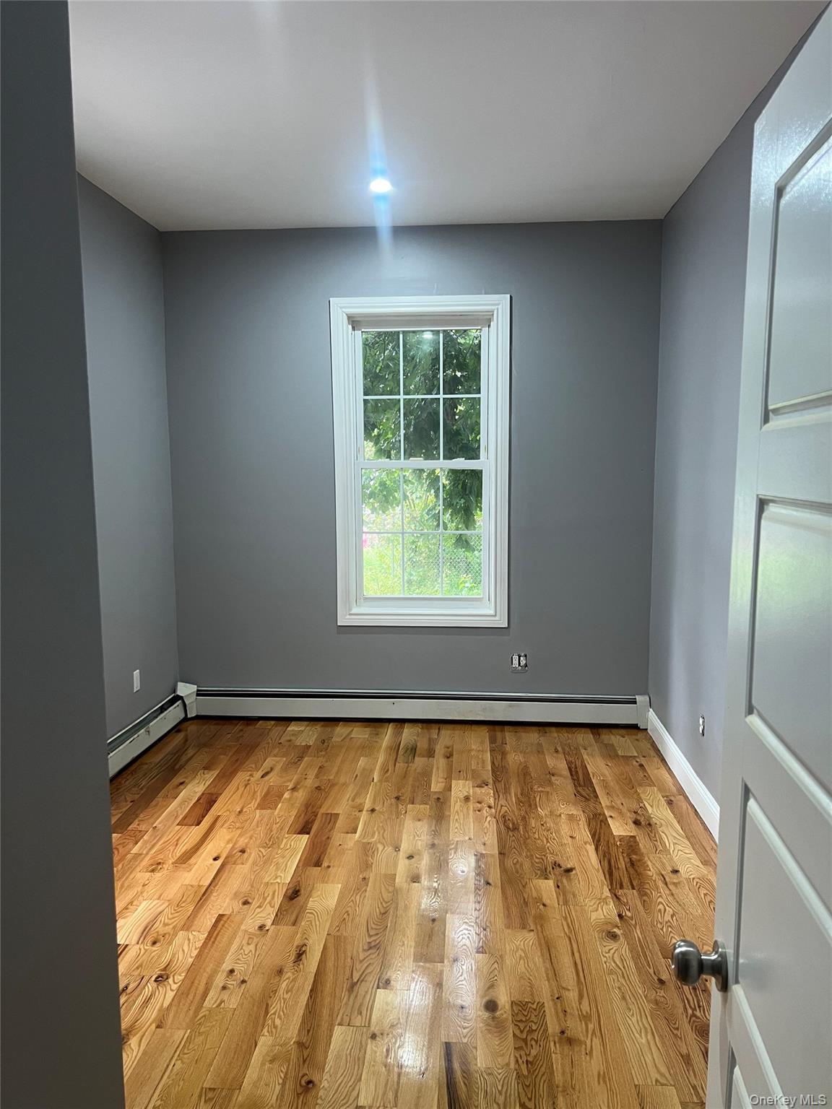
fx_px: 833
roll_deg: +0.0
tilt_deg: -6.6
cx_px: 416
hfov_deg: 53.1
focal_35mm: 26
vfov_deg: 67.3
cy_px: 554
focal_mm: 5.7
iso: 125
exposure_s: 1/60
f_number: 1.5
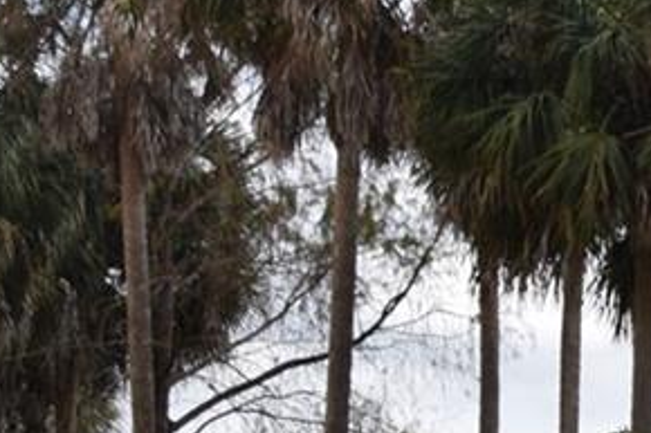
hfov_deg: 8.9
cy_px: 646
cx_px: 1369
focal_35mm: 215
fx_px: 3886
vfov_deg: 6.3
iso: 200
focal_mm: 26
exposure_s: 1/320
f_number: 9
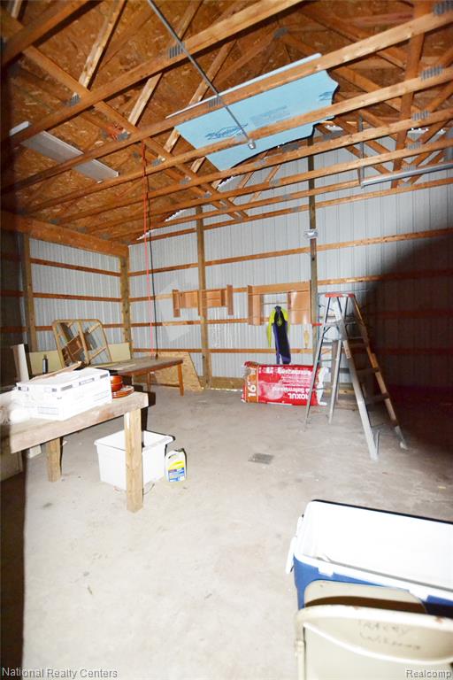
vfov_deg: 100.4
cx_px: 226
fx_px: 283
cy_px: 340
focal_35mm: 15
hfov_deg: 77.3
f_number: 3.5
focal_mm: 10
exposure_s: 1/60
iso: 3200
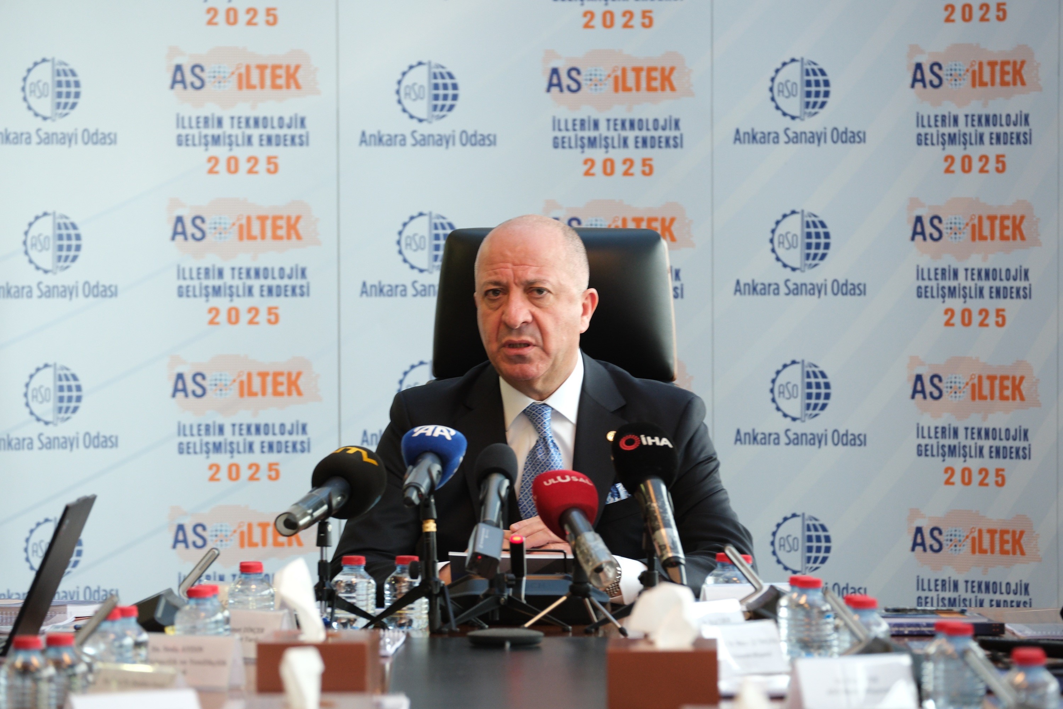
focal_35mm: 210
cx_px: 532
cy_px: 354
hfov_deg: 9.8
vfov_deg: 6.5
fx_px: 6200
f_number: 4
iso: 1250
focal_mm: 140
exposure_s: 1/100
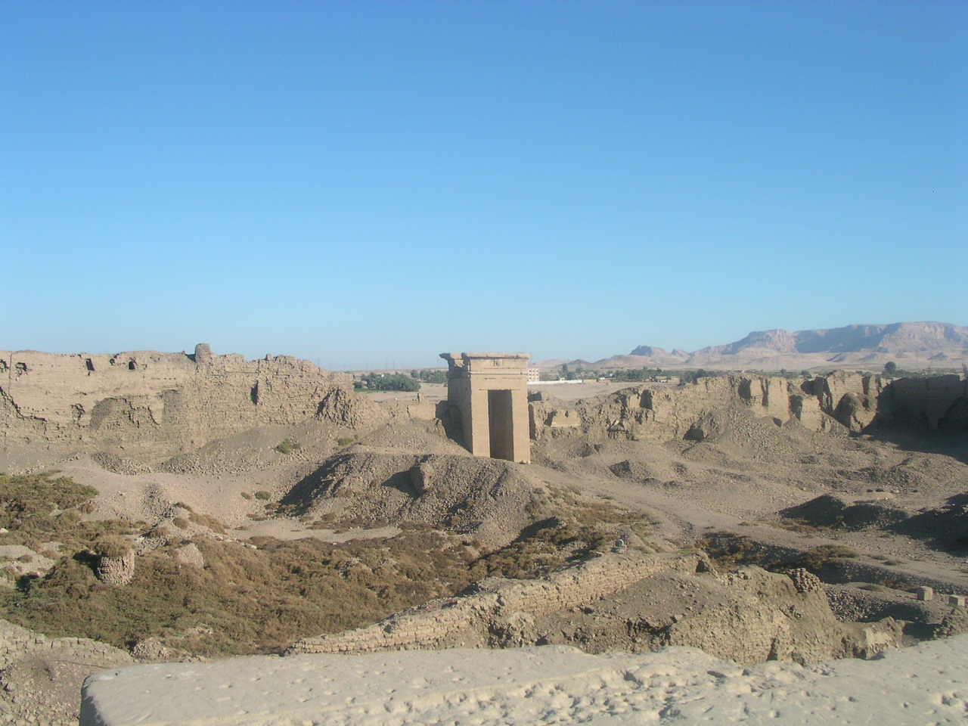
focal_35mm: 37
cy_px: 363
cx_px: 484
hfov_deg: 50.1
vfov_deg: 38.7
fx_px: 1035
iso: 100
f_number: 4.5
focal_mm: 5.6
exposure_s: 1/447
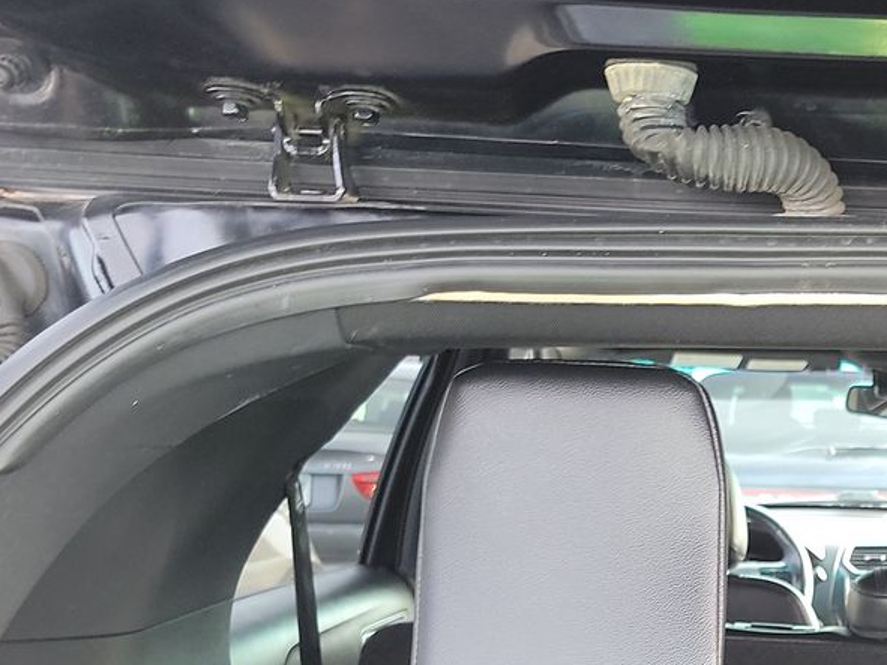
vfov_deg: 21.6
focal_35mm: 65
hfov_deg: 28.6
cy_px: 691
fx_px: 1665
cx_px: 801
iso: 184
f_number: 1.8
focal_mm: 6.7
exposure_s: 1/59
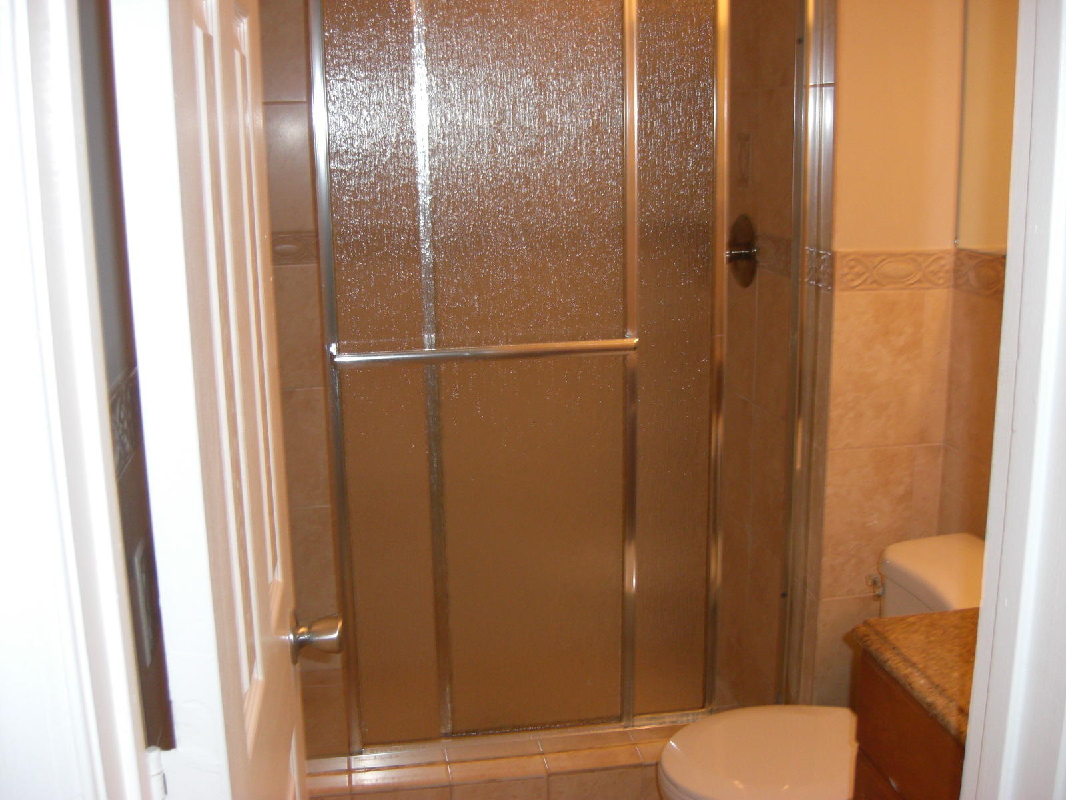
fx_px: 1170
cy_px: 400
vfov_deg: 37.7
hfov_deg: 49.0
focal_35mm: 38
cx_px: 533
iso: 200
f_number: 2.8
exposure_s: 1/60
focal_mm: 7.9
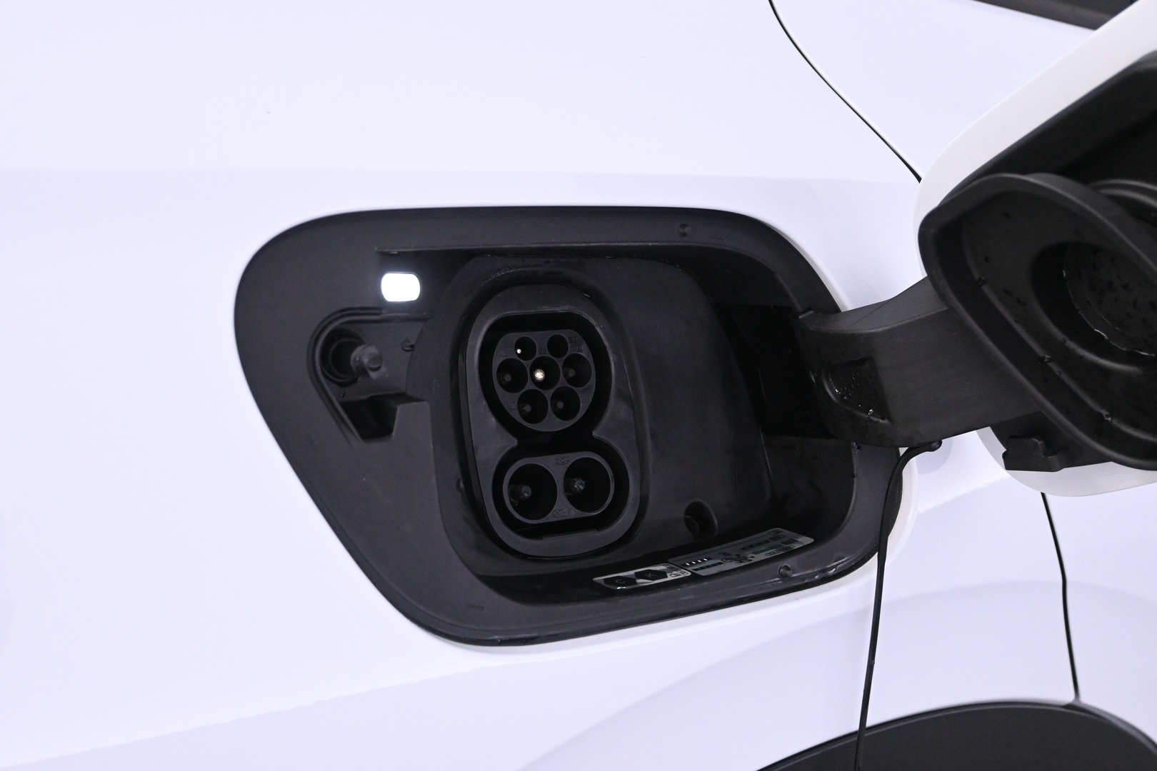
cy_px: 386
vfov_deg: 32.4
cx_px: 578
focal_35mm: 41
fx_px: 1326
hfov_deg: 47.2
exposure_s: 1/80
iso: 3200
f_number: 4.5
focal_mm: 27.5
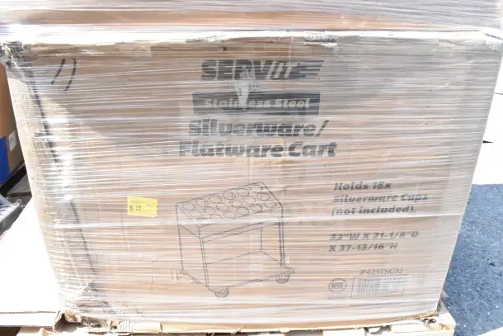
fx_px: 377
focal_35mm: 27
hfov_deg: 67.4
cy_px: 168
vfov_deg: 48.0
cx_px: 252
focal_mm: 18
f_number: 16
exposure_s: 1/1000
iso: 6400
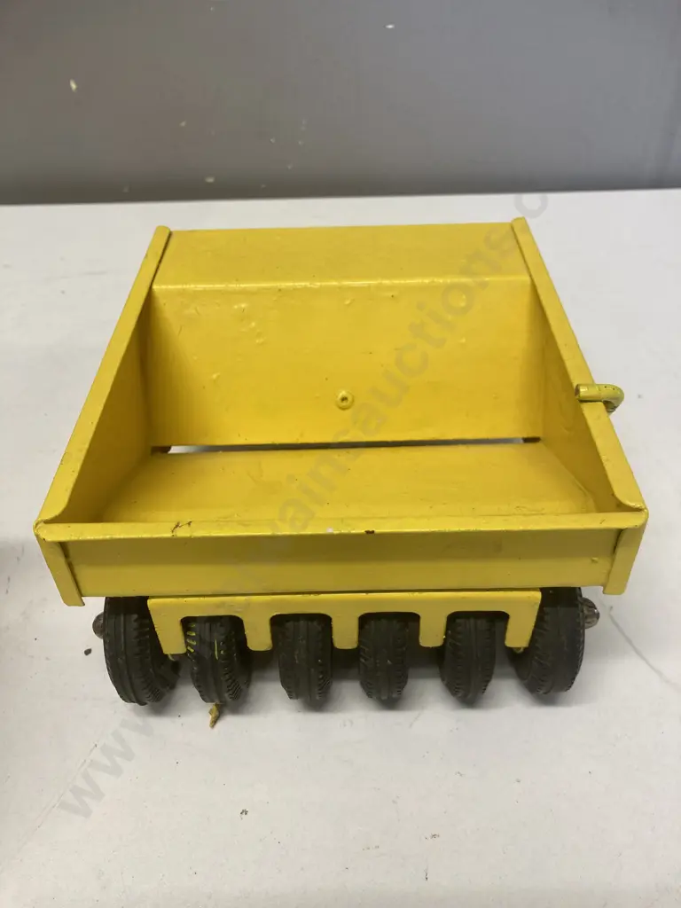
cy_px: 454
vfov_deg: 63.4
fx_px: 734
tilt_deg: -39.9
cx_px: 340
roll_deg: +0.2
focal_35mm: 28
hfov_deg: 49.7
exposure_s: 1/100
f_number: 1.8
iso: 80
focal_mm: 3.99
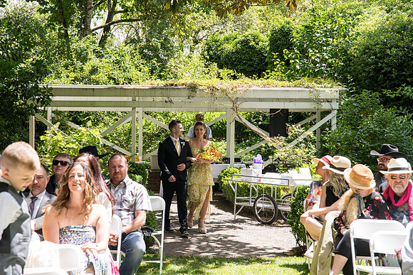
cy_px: 138
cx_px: 206
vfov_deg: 19.5
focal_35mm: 70
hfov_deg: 28.8
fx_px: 803
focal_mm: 70
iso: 400
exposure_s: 1/320
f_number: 6.3
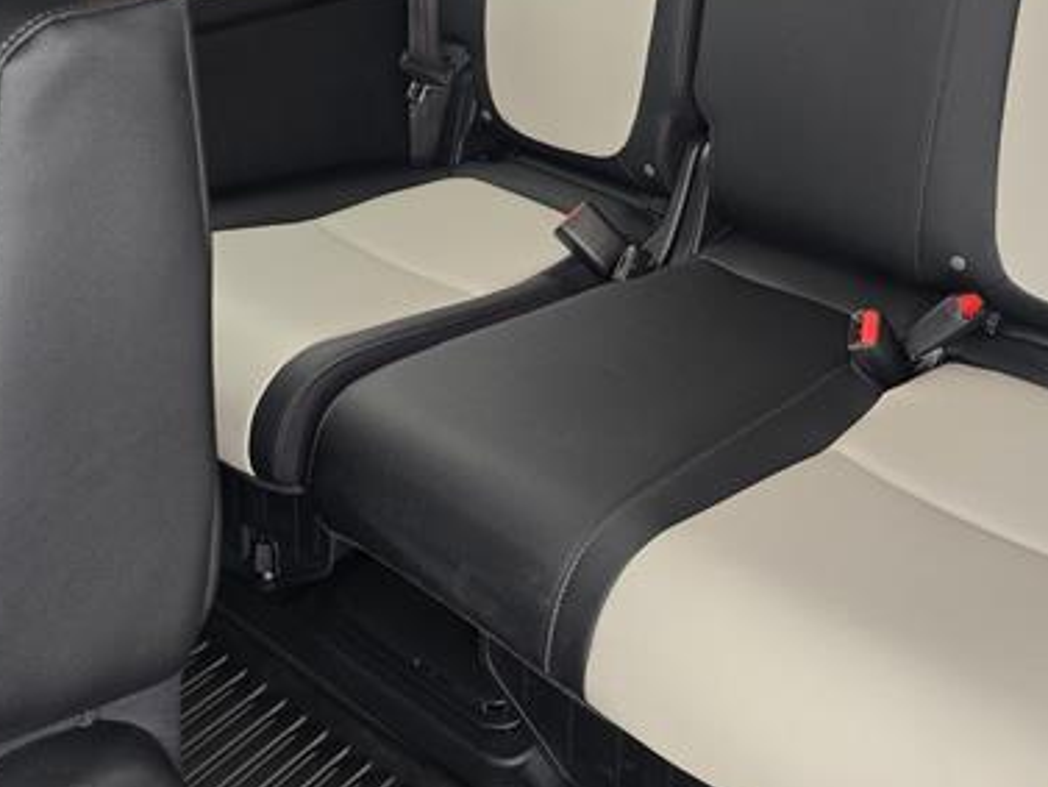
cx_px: 803
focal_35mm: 39
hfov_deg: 45.9
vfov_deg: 35.9
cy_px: 186
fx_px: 1181
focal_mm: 6.3
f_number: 1.7
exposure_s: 1/120
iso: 250
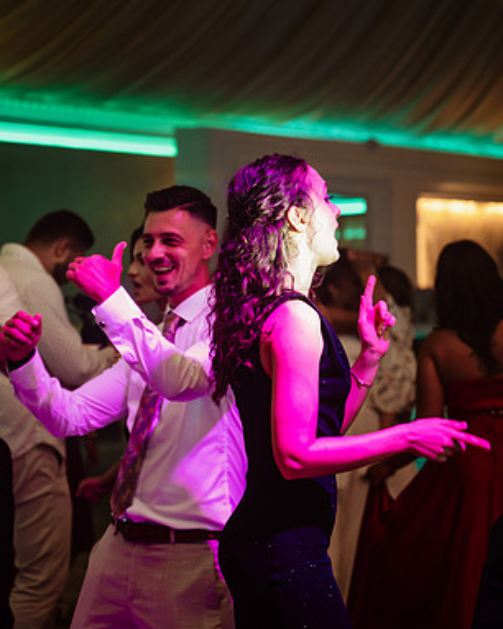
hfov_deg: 15.4
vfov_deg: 19.2
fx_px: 1862
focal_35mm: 100
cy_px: 314
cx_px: 217
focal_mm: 70
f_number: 2.8
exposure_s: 1/125
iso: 2000
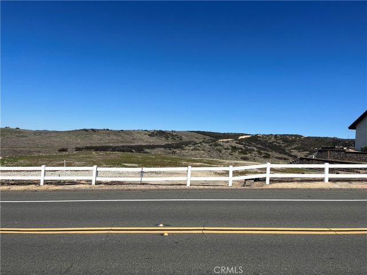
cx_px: 184
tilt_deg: +1.4
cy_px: 138
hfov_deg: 67.3
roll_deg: -3.8
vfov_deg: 53.1
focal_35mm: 26
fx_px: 276
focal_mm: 5.1
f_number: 1.6
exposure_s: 1/6173
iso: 50
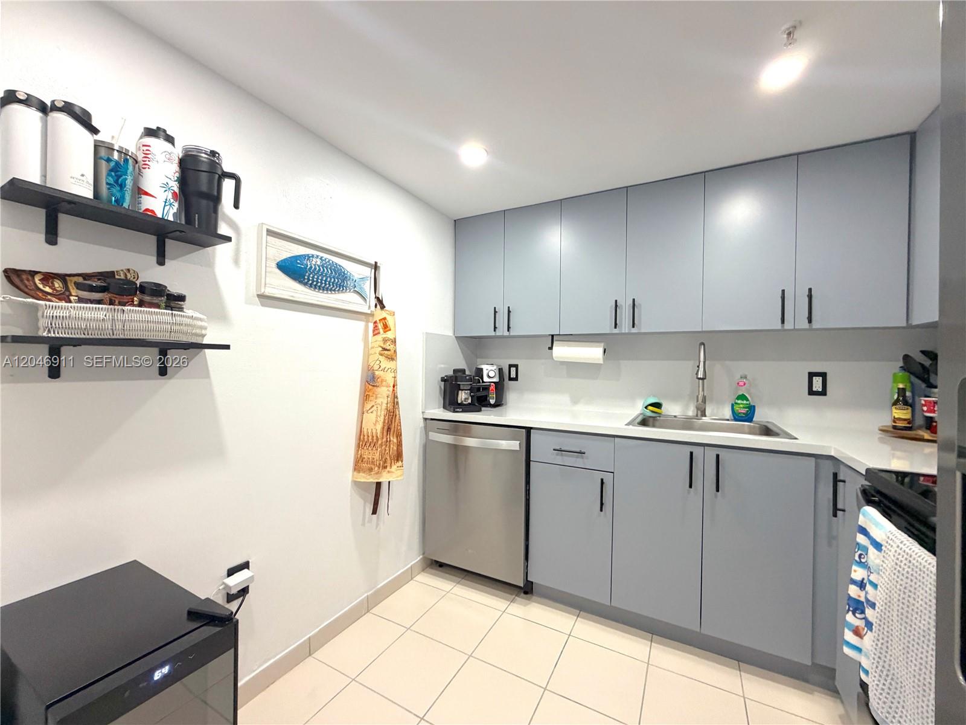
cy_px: 362
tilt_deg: -0.4
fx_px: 391
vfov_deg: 85.7
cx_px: 483
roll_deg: -2.0
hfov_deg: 102.1
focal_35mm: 14
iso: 250
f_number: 2.2
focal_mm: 2.22
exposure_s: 1/120
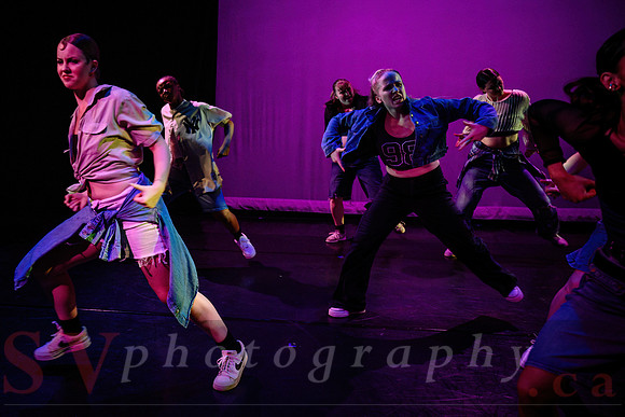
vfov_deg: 40.7
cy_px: 201
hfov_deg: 56.7
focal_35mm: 32
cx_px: 203
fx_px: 563
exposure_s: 1/300
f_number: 2.8
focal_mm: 24
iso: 2000
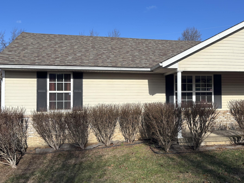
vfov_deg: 38.7
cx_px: 153
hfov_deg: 49.6
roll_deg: +0.2
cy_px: 92
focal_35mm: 37
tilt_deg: +2.0
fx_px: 261
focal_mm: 5.96
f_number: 1.6
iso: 50
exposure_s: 1/4255
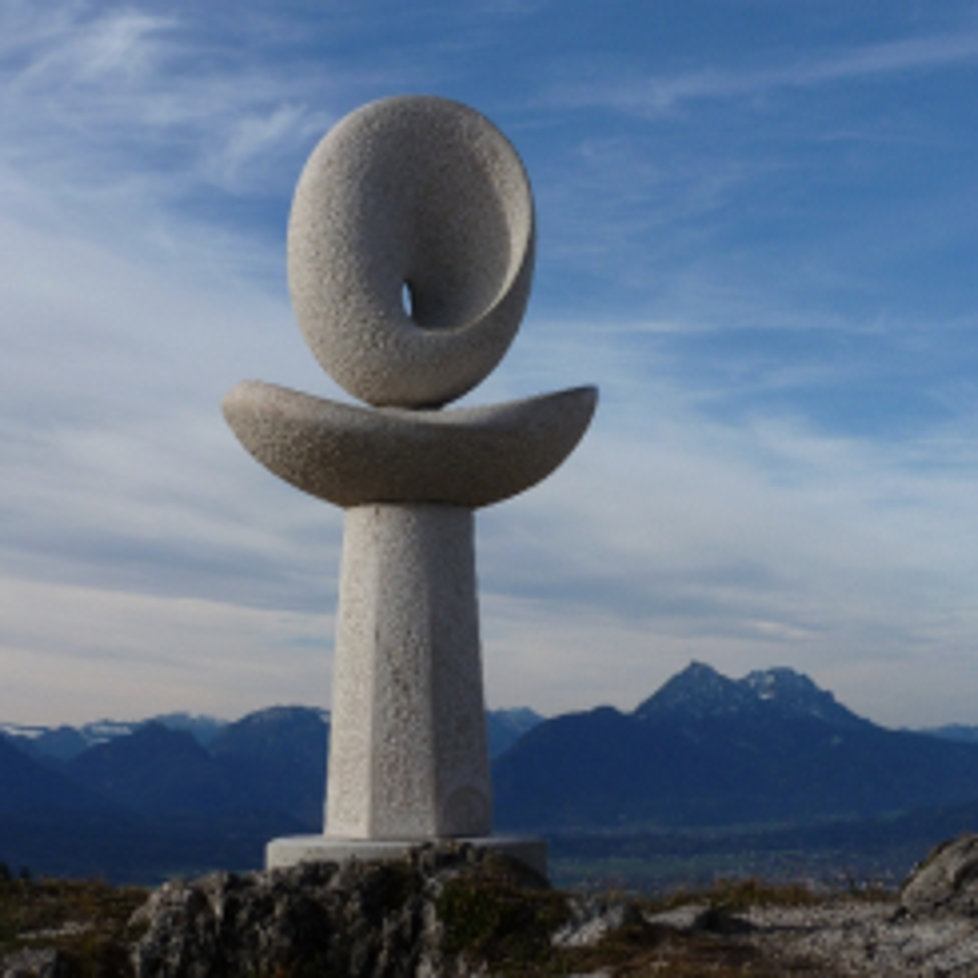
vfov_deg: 23.4
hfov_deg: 23.3
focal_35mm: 74
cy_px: 495
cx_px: 595
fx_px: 2365
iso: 100
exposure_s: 1/640
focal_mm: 10.1
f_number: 5
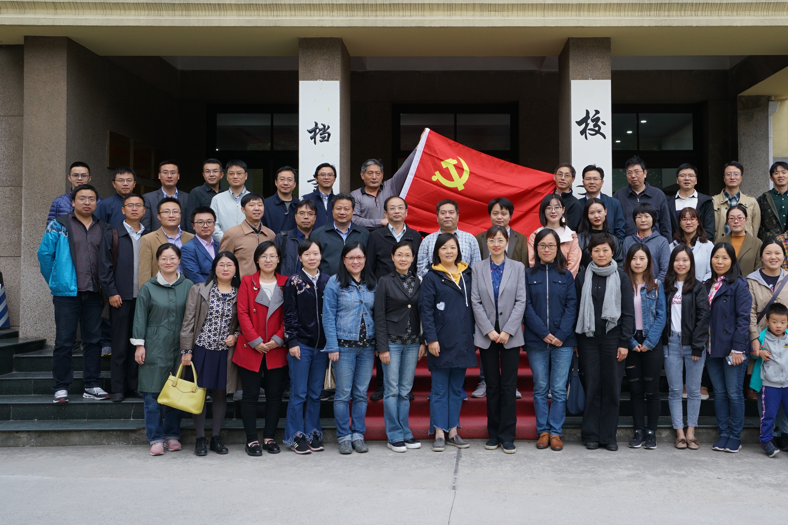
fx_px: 897
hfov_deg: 47.2
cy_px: 224
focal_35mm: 41
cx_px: 463
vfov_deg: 32.6
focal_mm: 31
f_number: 8
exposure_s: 1/80
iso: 800
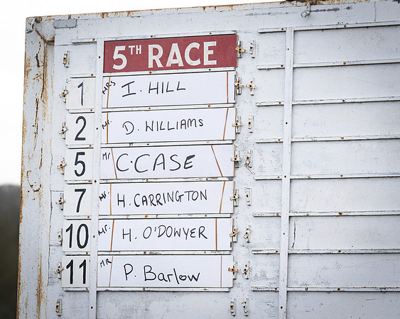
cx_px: 201
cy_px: 160
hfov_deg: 9.2
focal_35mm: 211
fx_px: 2493
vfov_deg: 7.3
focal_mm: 125
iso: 200
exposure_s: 1/800
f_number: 5
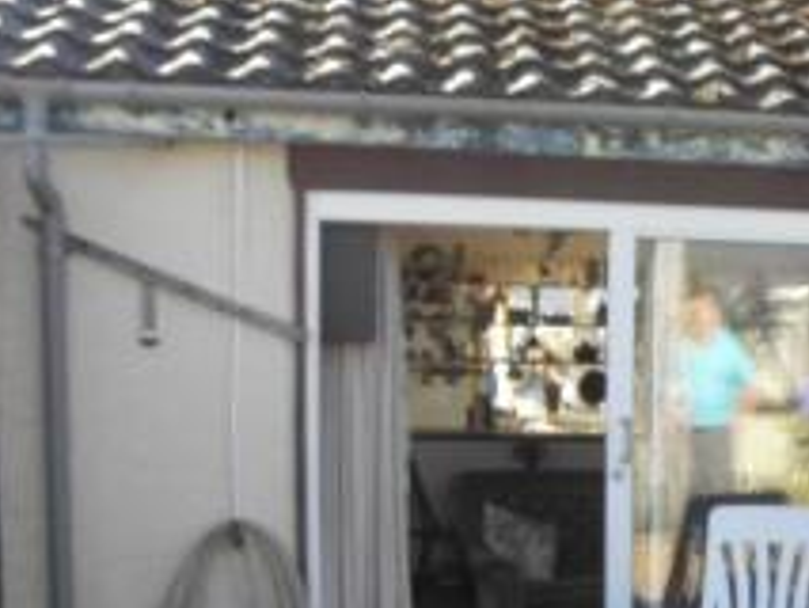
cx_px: 891
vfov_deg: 20.4
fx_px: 1660
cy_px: 534
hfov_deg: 25.4
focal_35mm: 71
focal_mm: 4.6
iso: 64
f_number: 5
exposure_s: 1/80
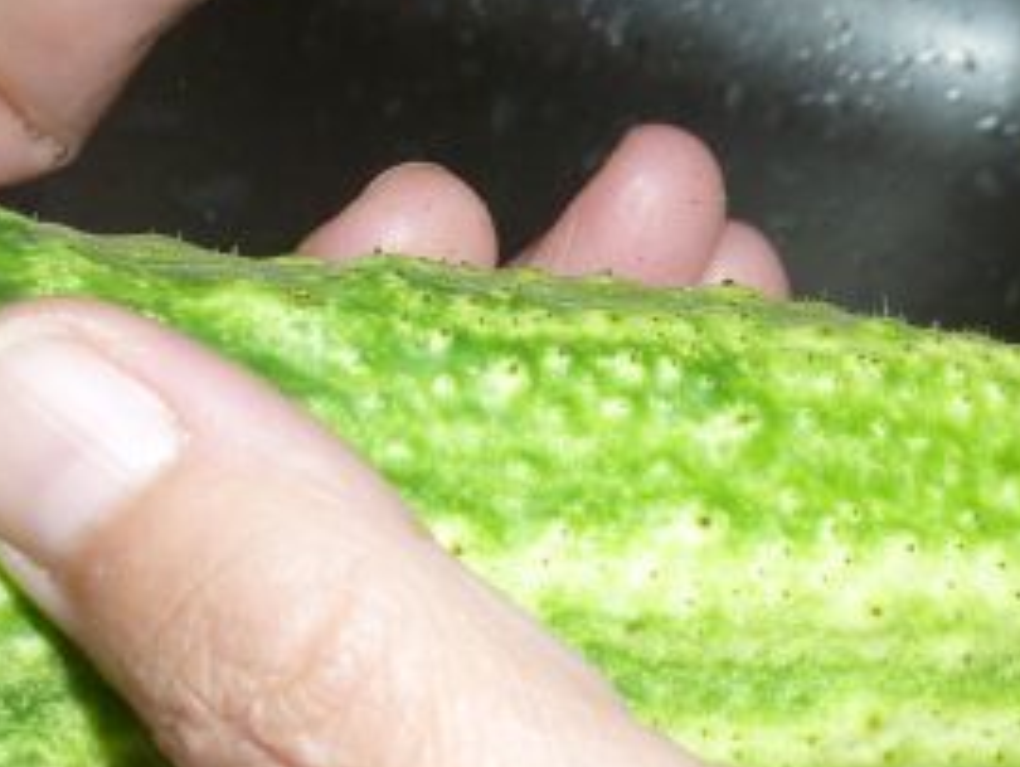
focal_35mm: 74
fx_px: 2182
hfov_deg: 25.7
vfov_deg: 19.7
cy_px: 605
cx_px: 159
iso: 100
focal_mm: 4.1
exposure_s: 1/30
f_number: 3.3
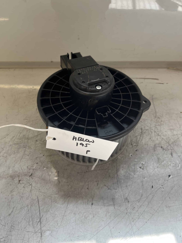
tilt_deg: -52.1
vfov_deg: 67.3
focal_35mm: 26
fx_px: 182
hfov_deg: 53.1
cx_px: 91
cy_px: 122
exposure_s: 1/122
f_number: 1.6
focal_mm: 5.1
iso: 40
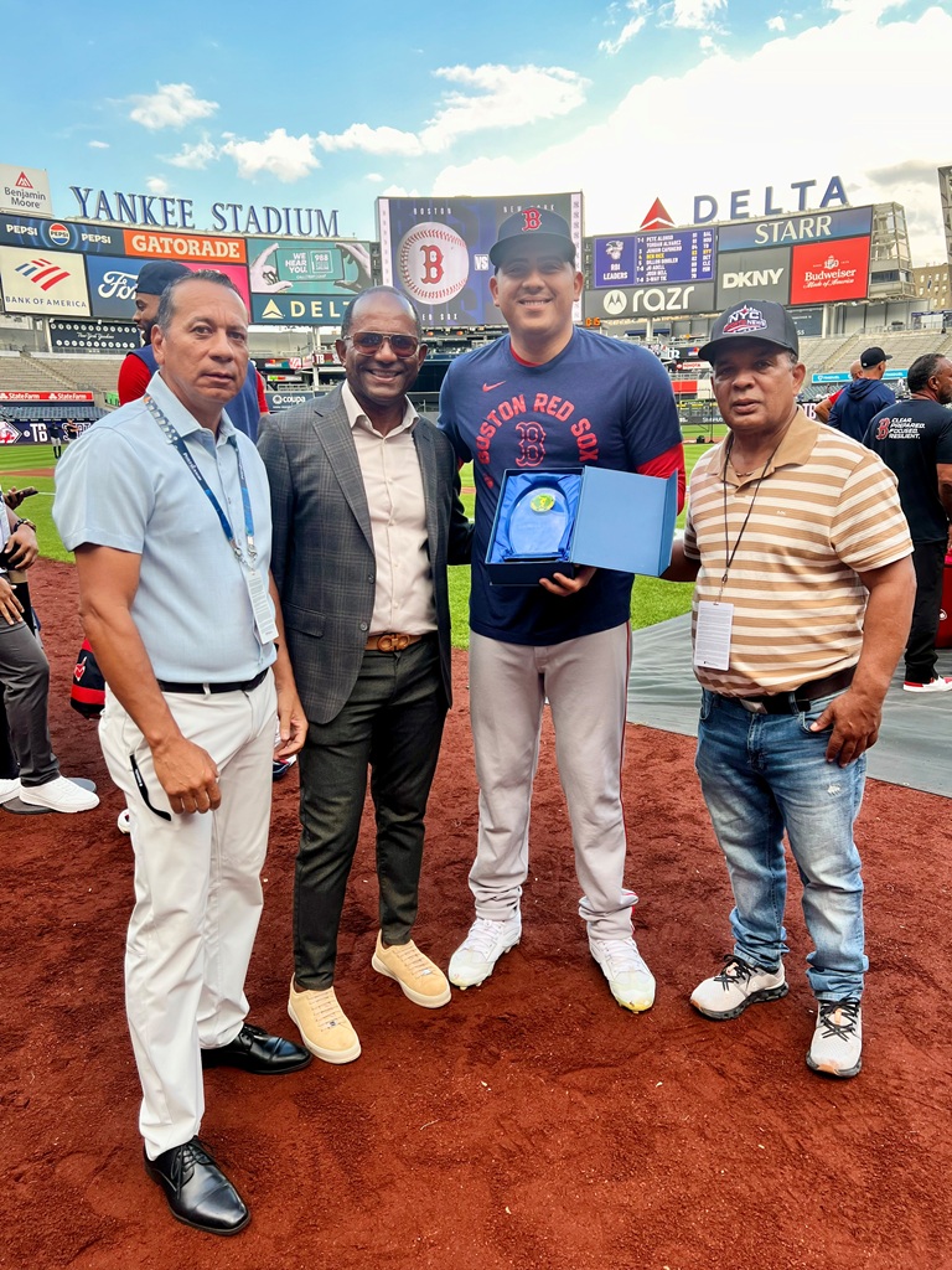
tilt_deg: -13.0
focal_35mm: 26
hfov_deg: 53.1
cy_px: 635
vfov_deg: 67.3
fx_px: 953
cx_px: 476
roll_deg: +1.7
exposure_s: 1/365
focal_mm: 5.7
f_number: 1.5
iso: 50
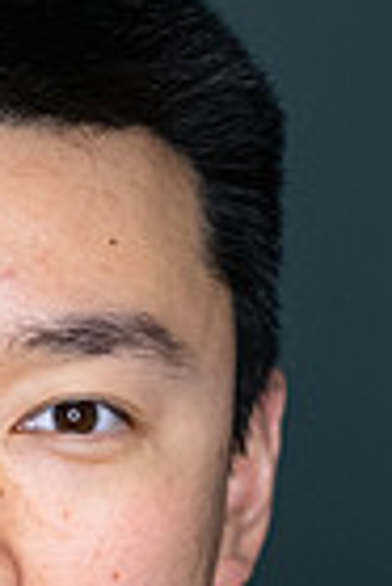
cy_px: 738
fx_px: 4480
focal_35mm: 275
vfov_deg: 7.4
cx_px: -97
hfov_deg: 5.0
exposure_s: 1/500
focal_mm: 85
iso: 2000
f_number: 3.5
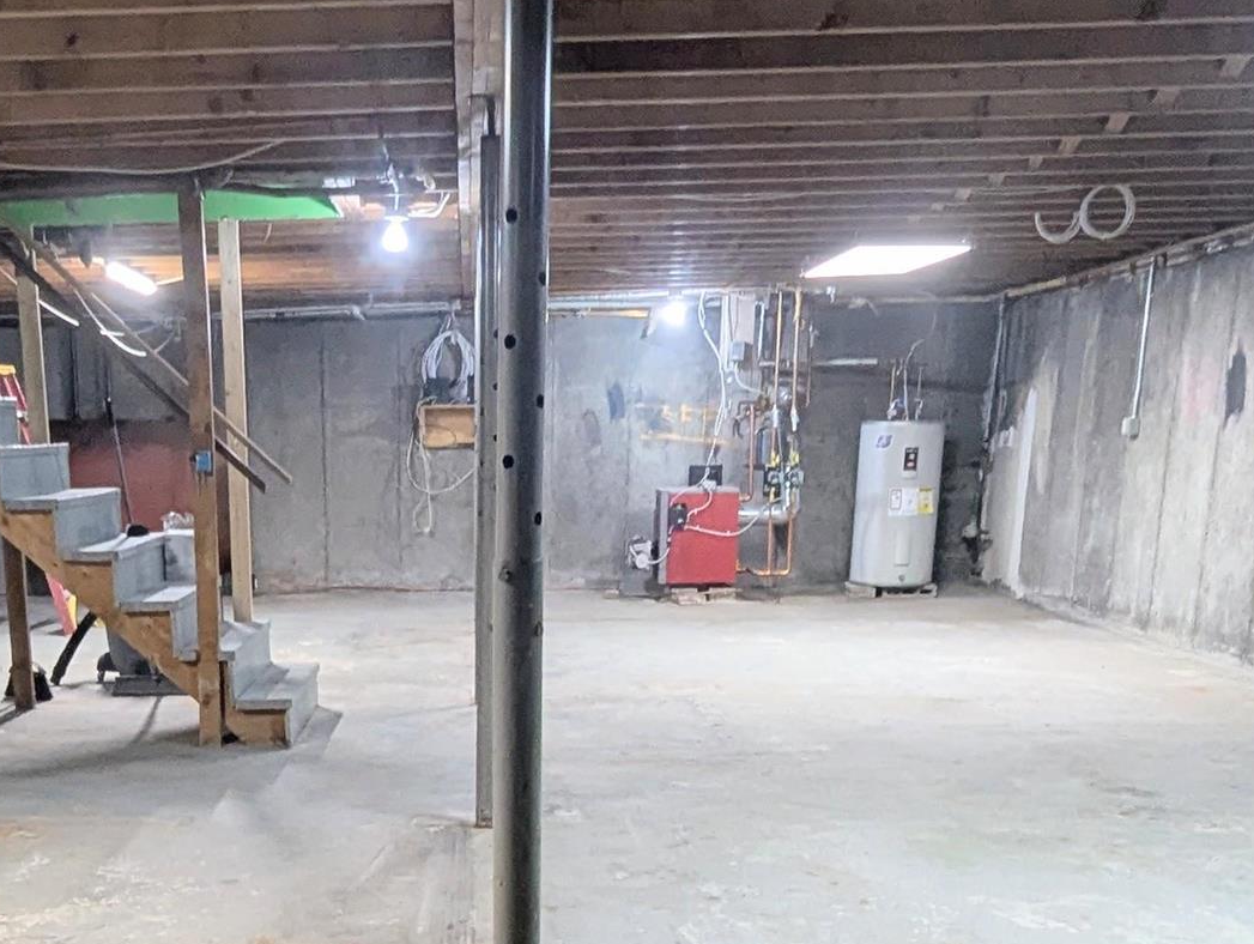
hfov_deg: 47.8
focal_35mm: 38
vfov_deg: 35.5
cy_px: 857
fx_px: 1378
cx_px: 382
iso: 156
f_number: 2.2
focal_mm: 1.95
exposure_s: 1/40
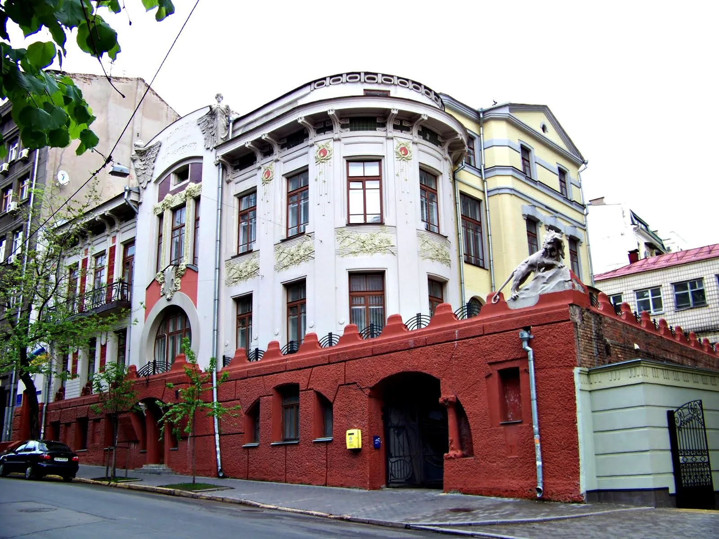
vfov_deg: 39.7
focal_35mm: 36
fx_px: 748
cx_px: 360
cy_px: 270
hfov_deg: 51.4
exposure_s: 1/80
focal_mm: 5.9
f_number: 2.8
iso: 64
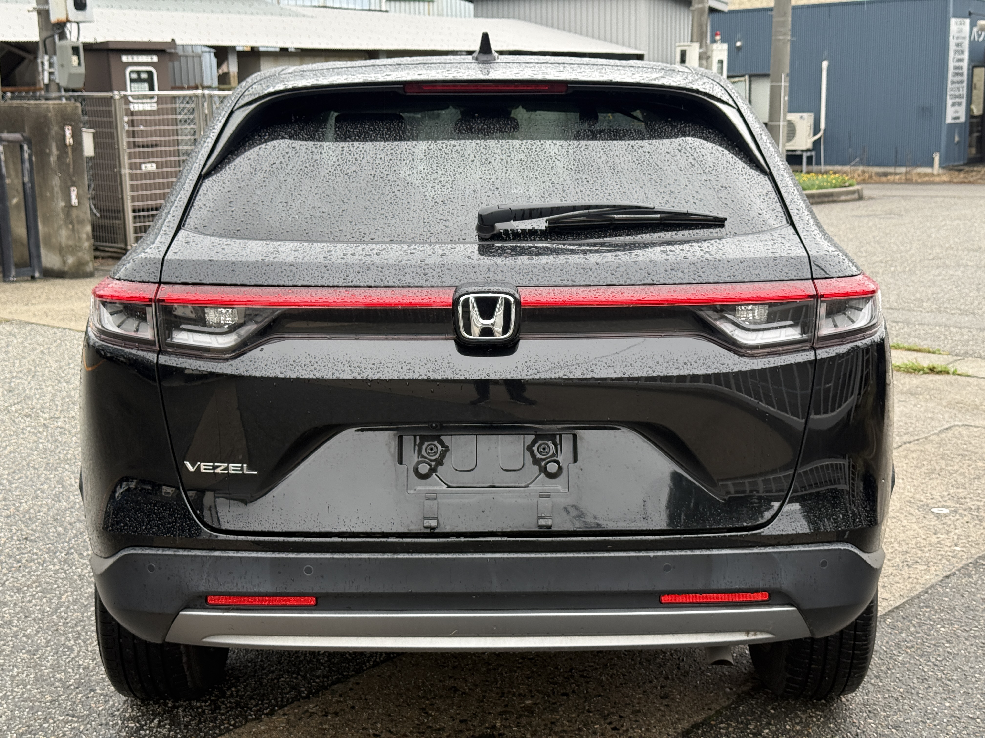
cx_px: 492
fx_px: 1366
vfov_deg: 30.3
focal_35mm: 48
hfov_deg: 39.7
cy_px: 369
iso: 80
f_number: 1.78
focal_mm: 6.76
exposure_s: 1/198
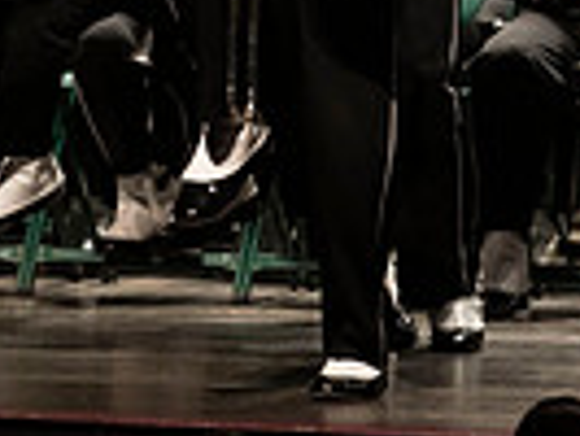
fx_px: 14037
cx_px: 445
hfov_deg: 2.4
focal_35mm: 837
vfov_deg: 1.8
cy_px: -240
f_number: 2.8
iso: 2500
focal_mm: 200
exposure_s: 1/500
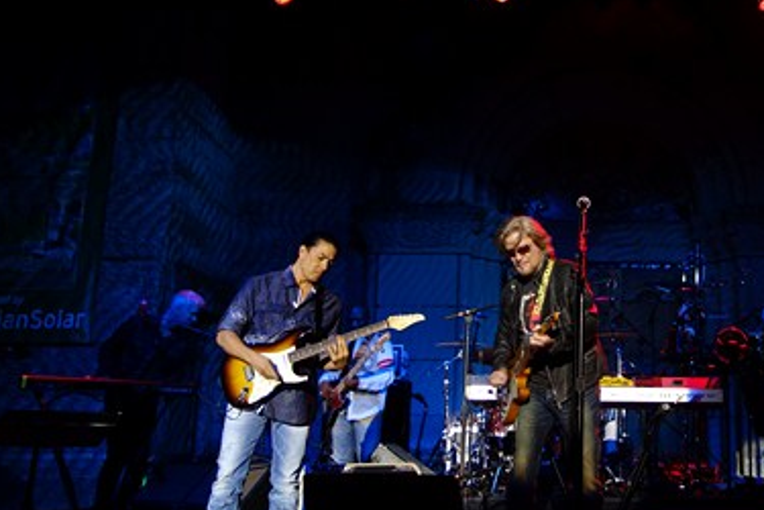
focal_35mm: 44
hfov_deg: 43.0
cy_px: 215
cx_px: 577
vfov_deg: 30.5
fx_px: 934
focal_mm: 10.4
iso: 125
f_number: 1.8
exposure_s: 1/30
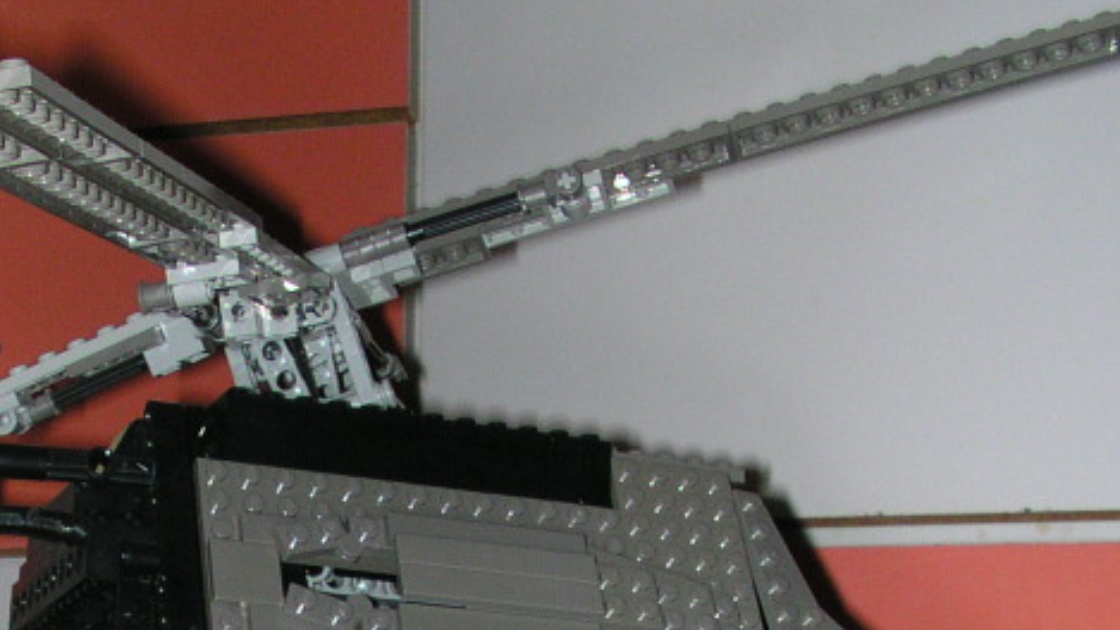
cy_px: 895
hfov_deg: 24.0
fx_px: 2614
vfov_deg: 13.1
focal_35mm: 88
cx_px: 301
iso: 100
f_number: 4.5
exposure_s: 1/60
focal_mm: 5.6
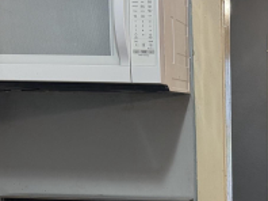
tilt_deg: -13.7
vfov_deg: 17.3
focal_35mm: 81
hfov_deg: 23.0
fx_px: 626
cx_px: 278
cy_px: 242
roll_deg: -0.6
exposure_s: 1/60
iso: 250
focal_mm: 6.76
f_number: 1.78
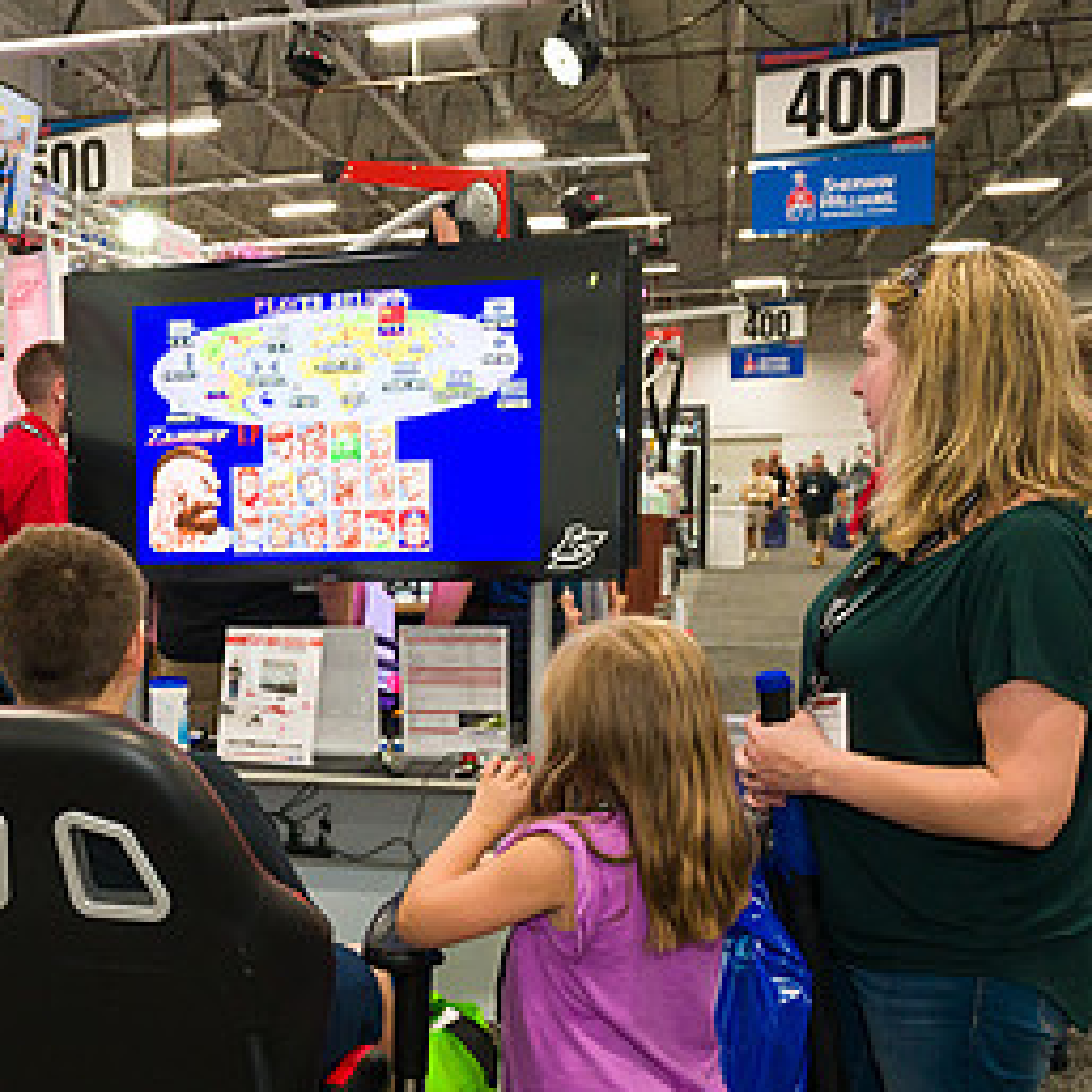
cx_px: 93
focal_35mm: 46
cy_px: 676
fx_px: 1642
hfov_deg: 34.6
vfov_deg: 36.6
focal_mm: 24
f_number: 5.6
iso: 1600
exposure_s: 1/125
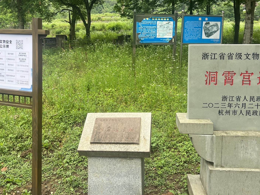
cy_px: 58
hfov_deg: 50.1
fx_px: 278
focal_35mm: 37
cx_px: 128
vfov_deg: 38.0
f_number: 1.5
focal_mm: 5.7
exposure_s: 1/949
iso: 50
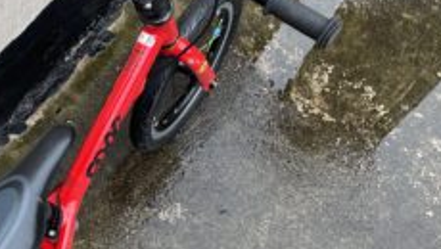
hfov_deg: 34.5
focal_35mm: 59
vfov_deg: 20.4
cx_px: 98
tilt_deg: -66.3
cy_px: 165
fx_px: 691
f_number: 1.6
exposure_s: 1/121
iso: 64
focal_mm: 4.2
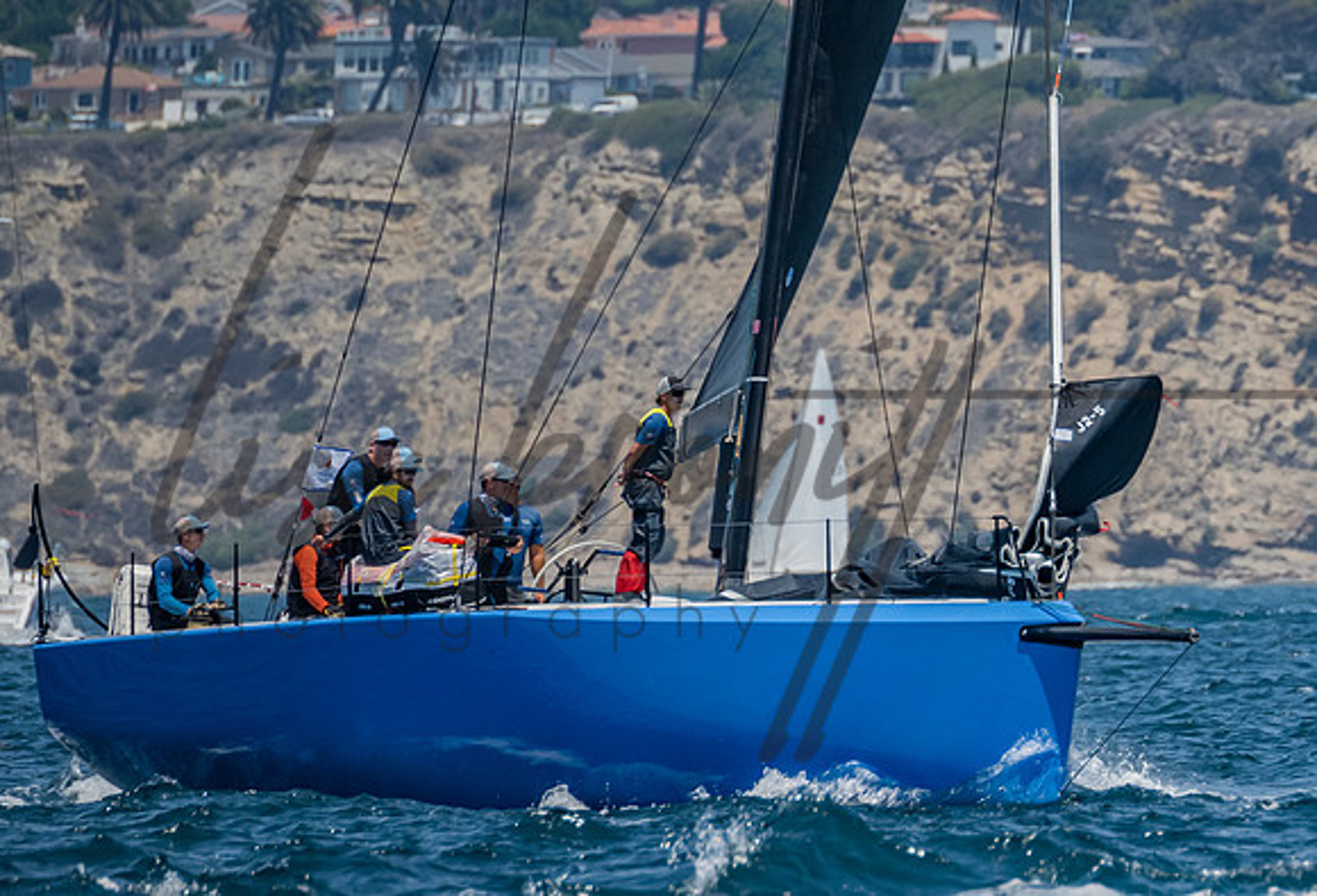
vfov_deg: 1.4
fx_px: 36256
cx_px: 1525
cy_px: 661
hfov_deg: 2.1
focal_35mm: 985
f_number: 5.6
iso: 320
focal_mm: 400
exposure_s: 1/1600
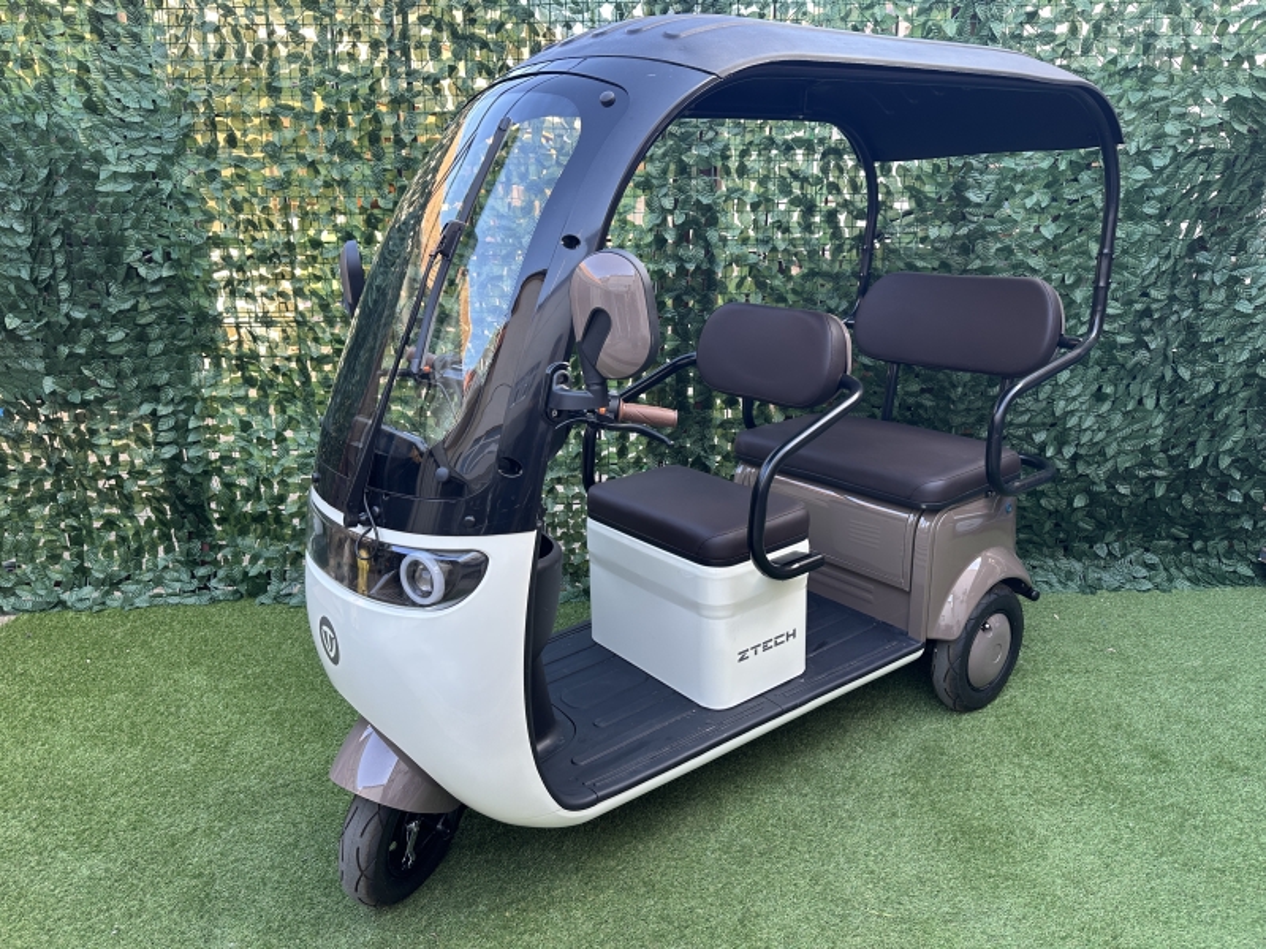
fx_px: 878
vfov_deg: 56.8
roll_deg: +0.8
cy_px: 474
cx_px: 633
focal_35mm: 24
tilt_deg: -15.9
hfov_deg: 71.6
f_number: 1.78
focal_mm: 6.86
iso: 64
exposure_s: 1/121
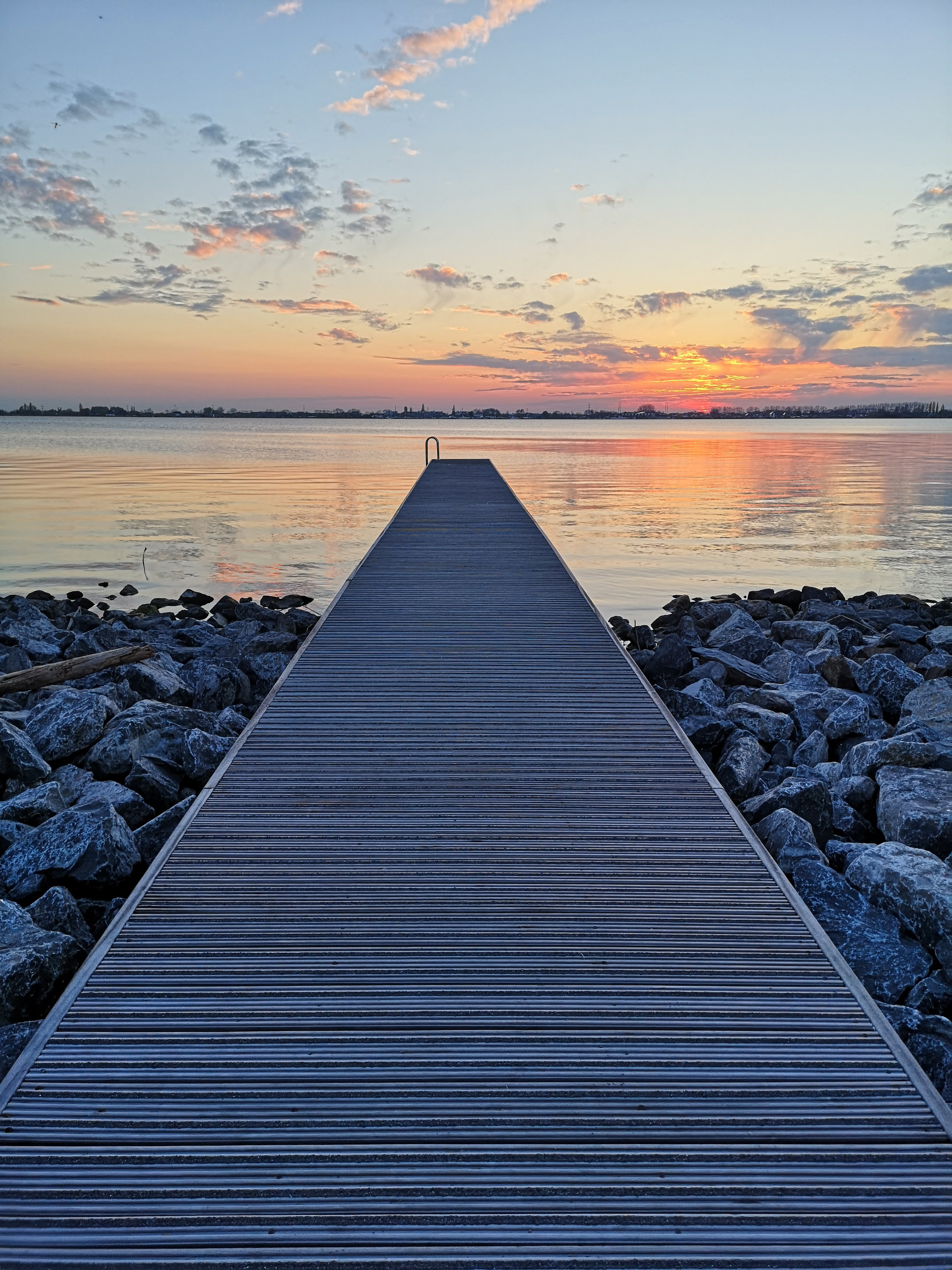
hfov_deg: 51.4
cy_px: 635
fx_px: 990
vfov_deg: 65.3
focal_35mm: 27
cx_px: 476
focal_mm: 5.58
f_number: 1.8
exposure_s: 1/394
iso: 50
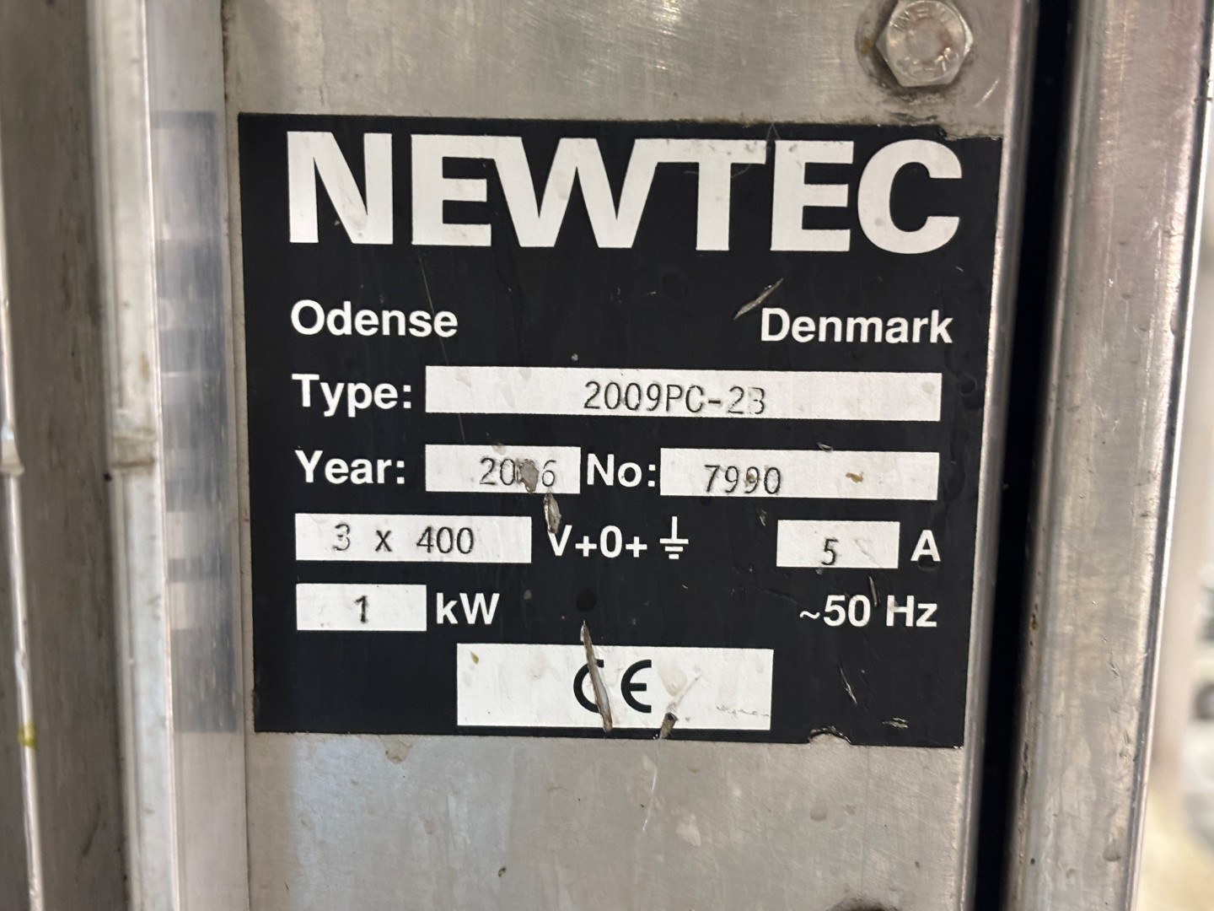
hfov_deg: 36.8
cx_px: 607
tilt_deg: -12.6
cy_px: 456
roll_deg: -2.6
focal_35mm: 52
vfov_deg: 28.0
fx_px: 1824
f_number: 1.6
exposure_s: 1/33
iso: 250
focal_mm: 5.96
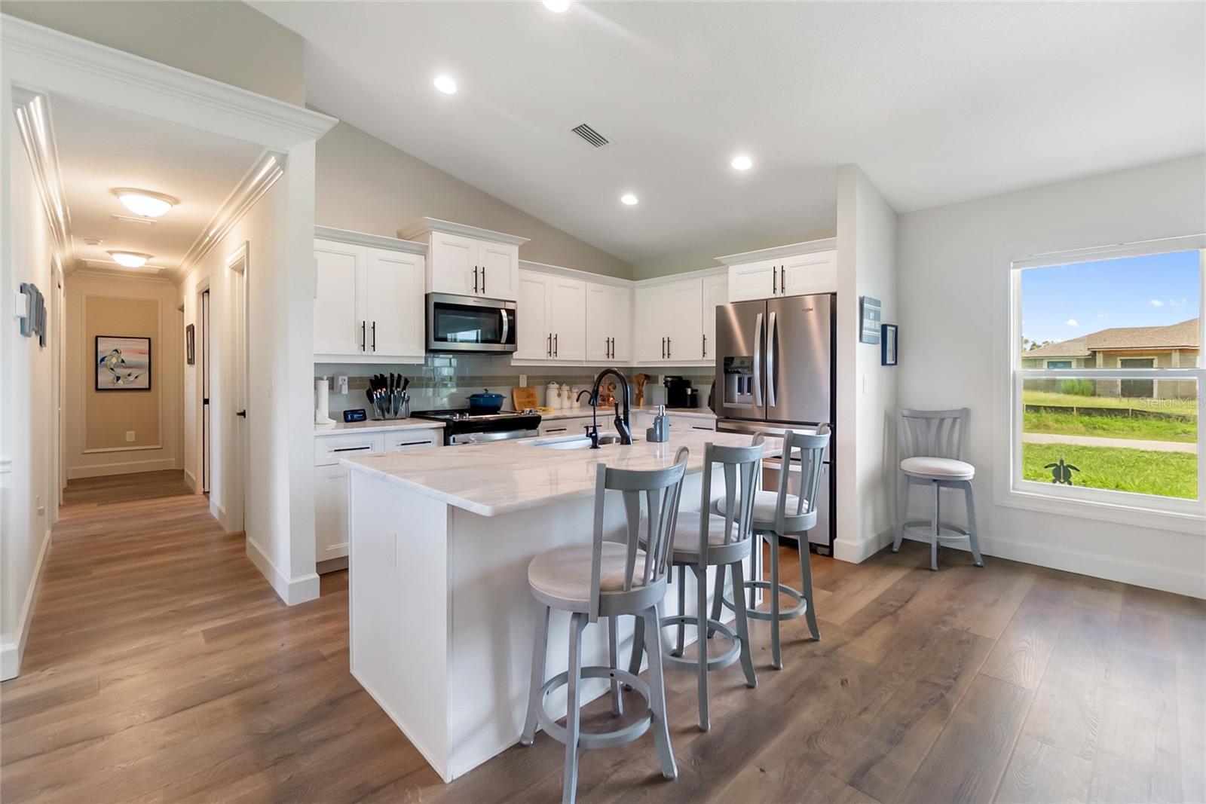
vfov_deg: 77.3
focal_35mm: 15
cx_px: 603
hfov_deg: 100.4
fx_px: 503
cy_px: 402
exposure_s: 1/125
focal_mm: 10
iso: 640
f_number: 4
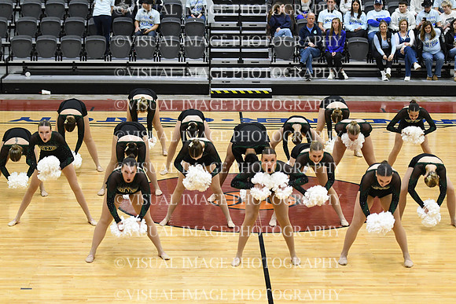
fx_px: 1330
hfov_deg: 19.5
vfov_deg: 13.0
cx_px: 228
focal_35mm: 105
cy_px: 152
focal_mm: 70
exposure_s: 1/400
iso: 3200
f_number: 2.8
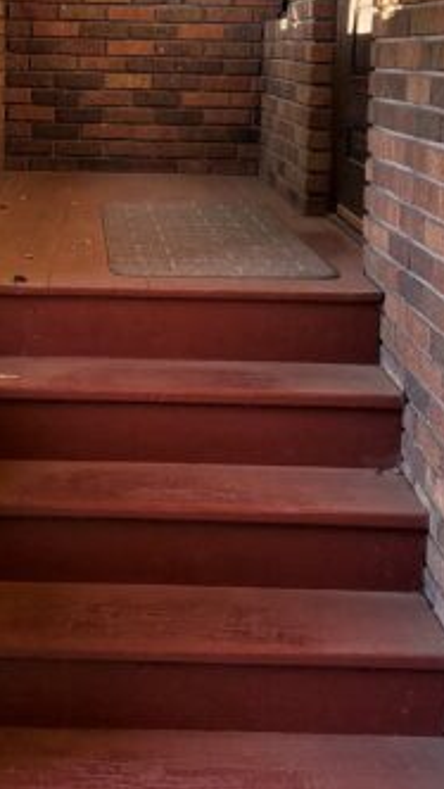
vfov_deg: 32.8
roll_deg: -2.0
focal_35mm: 63
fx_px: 1317
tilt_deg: -6.2
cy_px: 219
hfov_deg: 19.0
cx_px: 100
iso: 200
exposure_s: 1/225
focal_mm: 6.76
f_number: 1.78
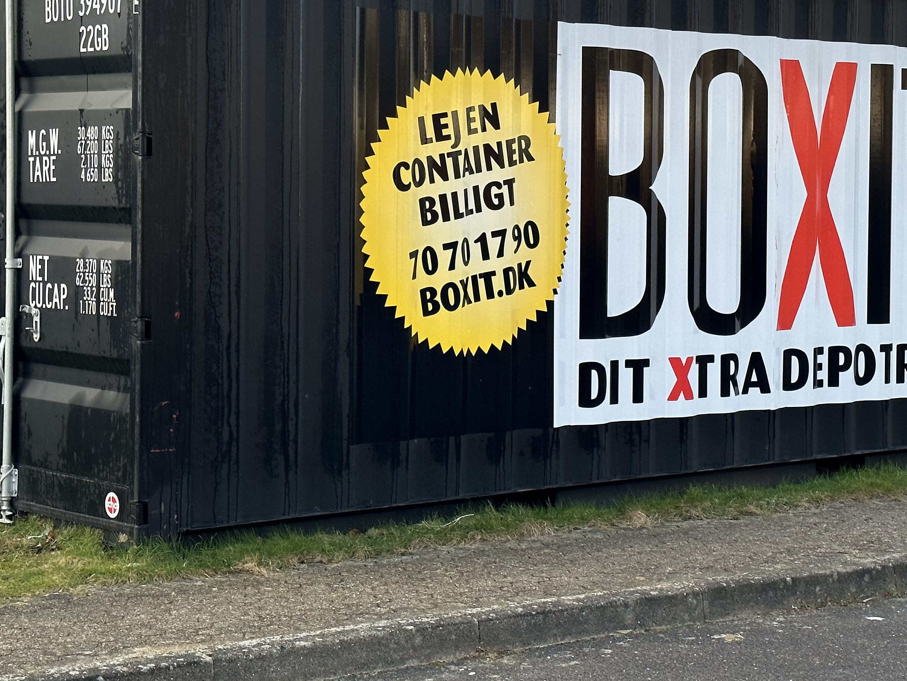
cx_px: 494
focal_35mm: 81
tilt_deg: +0.7
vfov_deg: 18.2
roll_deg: +0.8
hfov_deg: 24.1
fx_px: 2122
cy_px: 227
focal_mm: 6.86
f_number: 1.78
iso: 64
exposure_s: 1/850
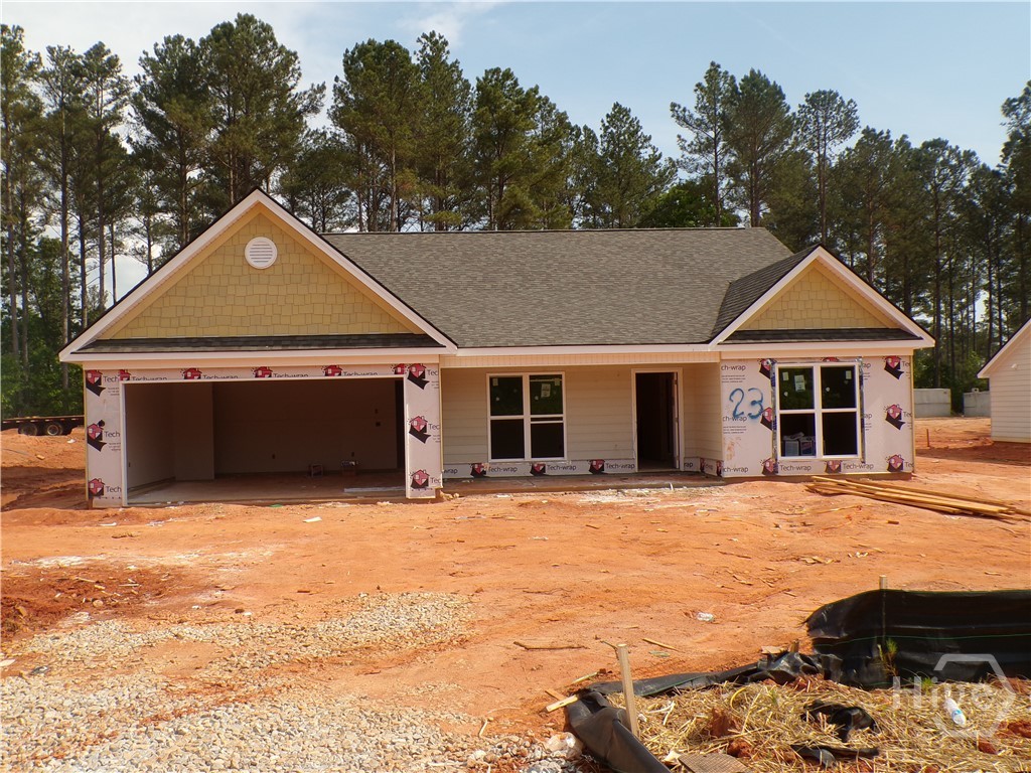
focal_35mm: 32
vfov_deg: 44.2
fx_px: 953
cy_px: 386
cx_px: 516
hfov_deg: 56.8
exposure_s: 1/640
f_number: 4.8
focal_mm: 5.8
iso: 100
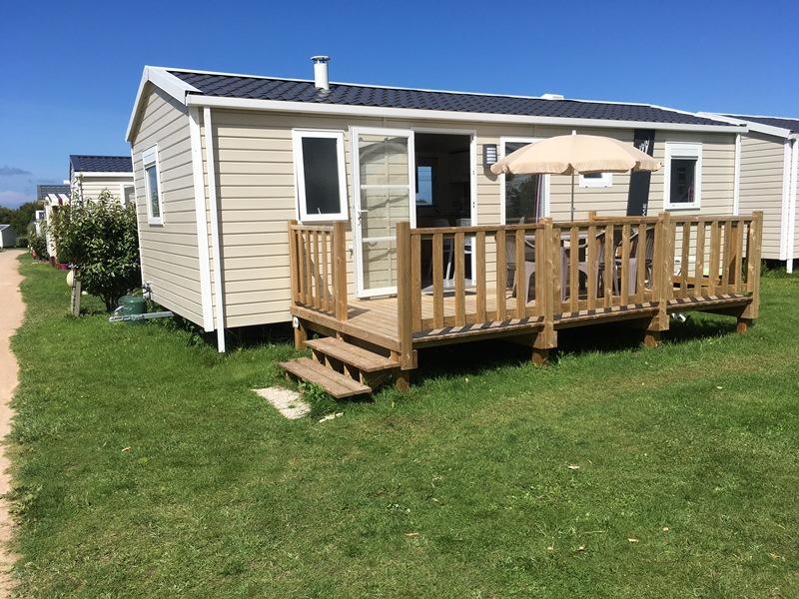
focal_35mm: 29
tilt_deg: -6.9
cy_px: 300
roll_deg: +2.2
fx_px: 669
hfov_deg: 61.7
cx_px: 400
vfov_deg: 48.2
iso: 25
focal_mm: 4.15
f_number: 2.2
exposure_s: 1/2747
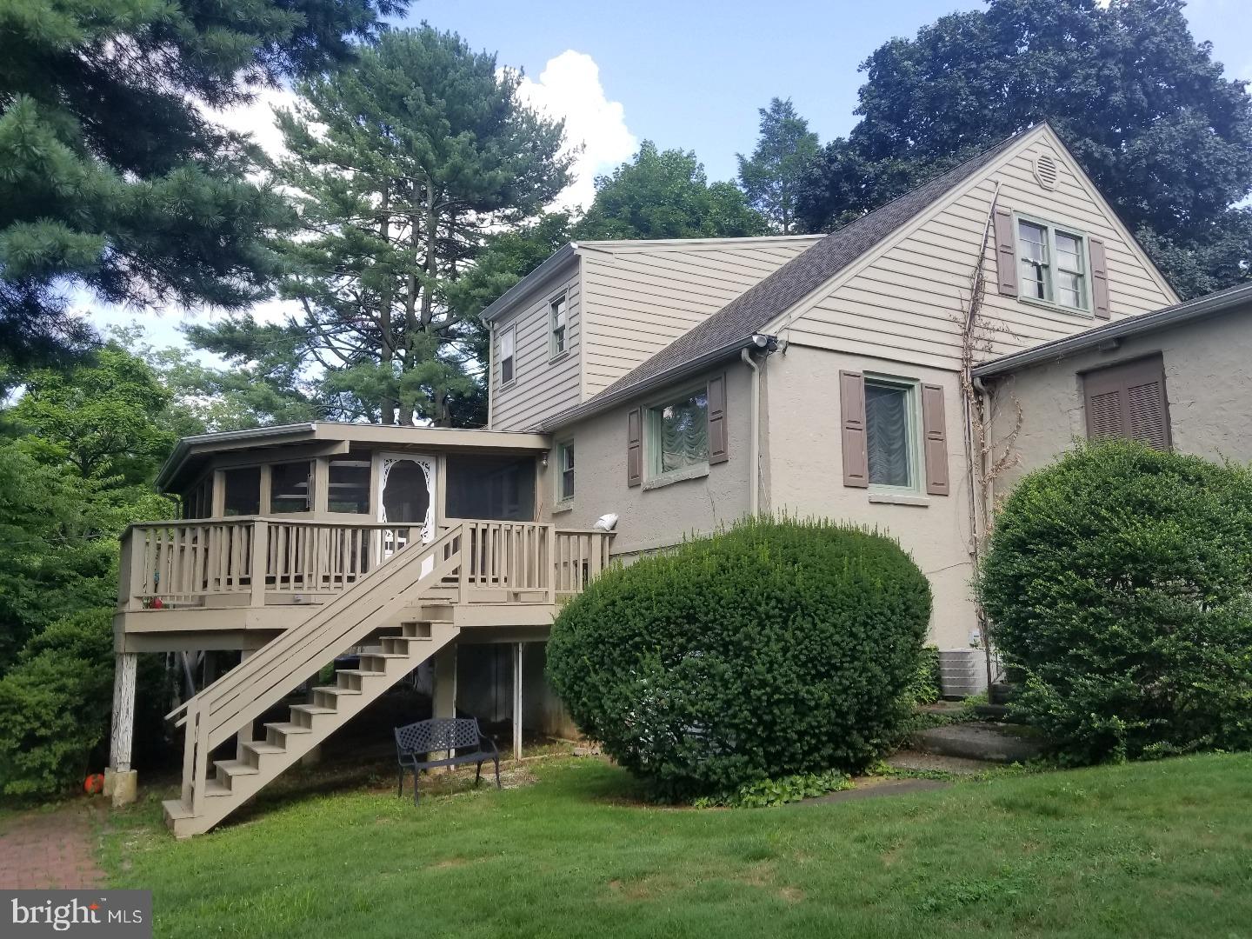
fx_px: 940
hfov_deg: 67.3
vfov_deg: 53.1
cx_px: 626
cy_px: 470
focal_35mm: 26
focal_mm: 4.25
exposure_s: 1/628
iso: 50
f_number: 1.7
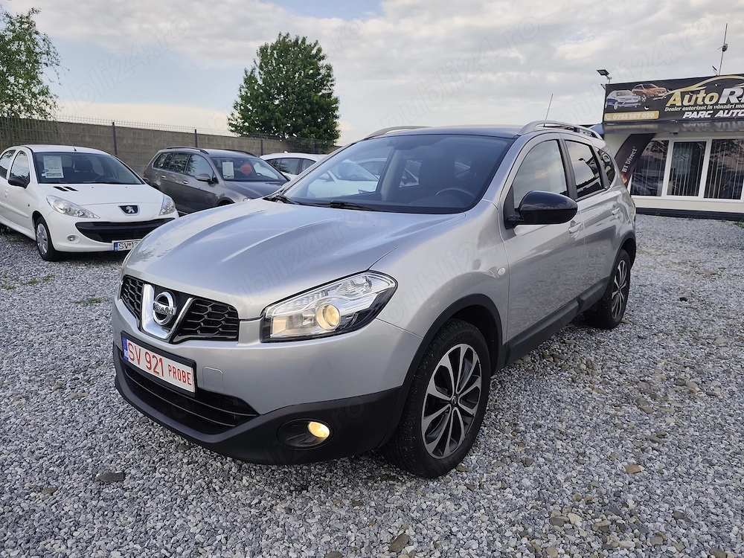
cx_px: 372
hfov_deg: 73.9
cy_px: 279
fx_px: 494
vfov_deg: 58.9
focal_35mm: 23
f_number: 1.65
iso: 50
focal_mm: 6.19
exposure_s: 1/399
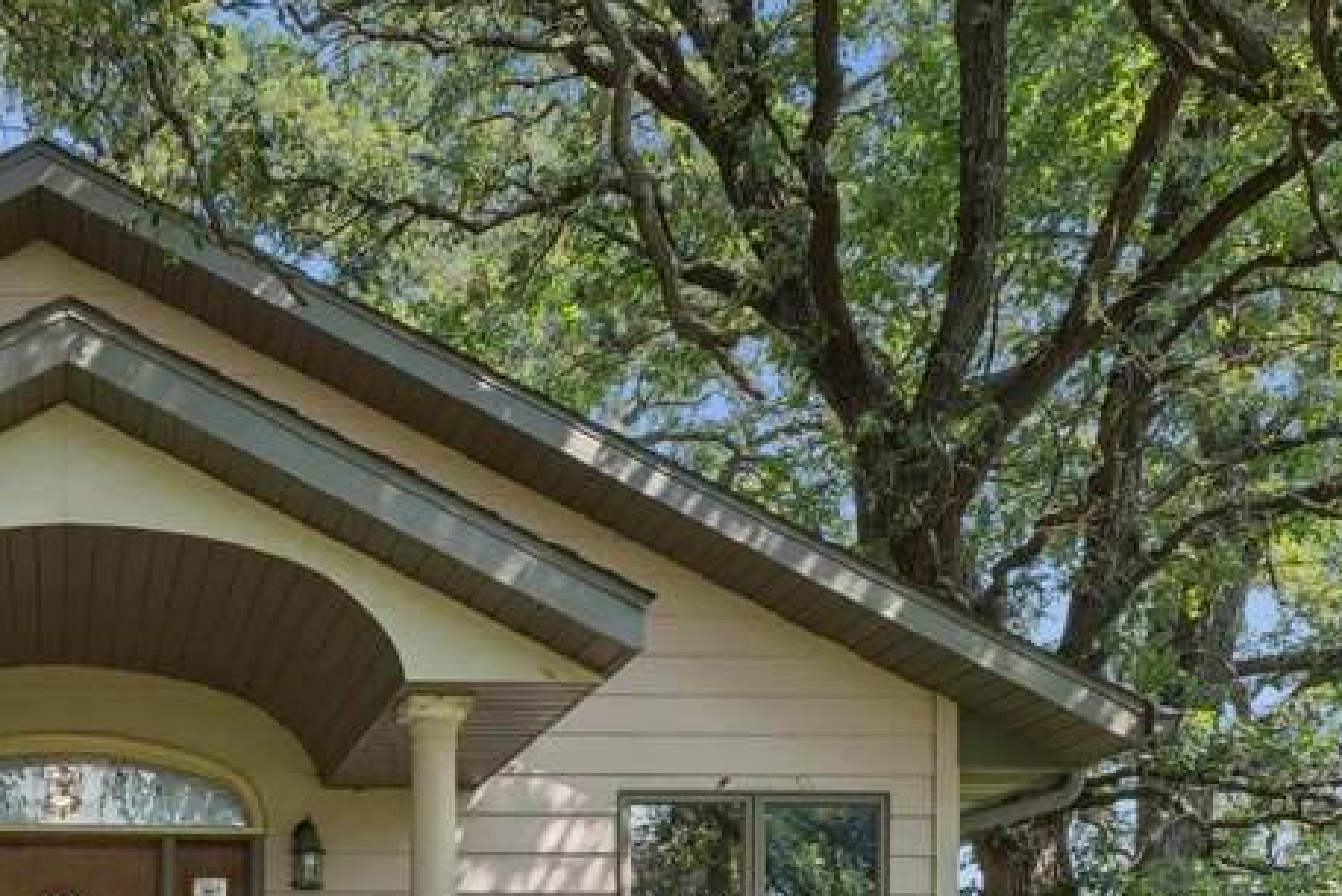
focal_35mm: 42
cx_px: 68
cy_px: 1132
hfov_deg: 41.6
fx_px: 1566
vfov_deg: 27.3
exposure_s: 1/80
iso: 250
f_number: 8
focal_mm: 10
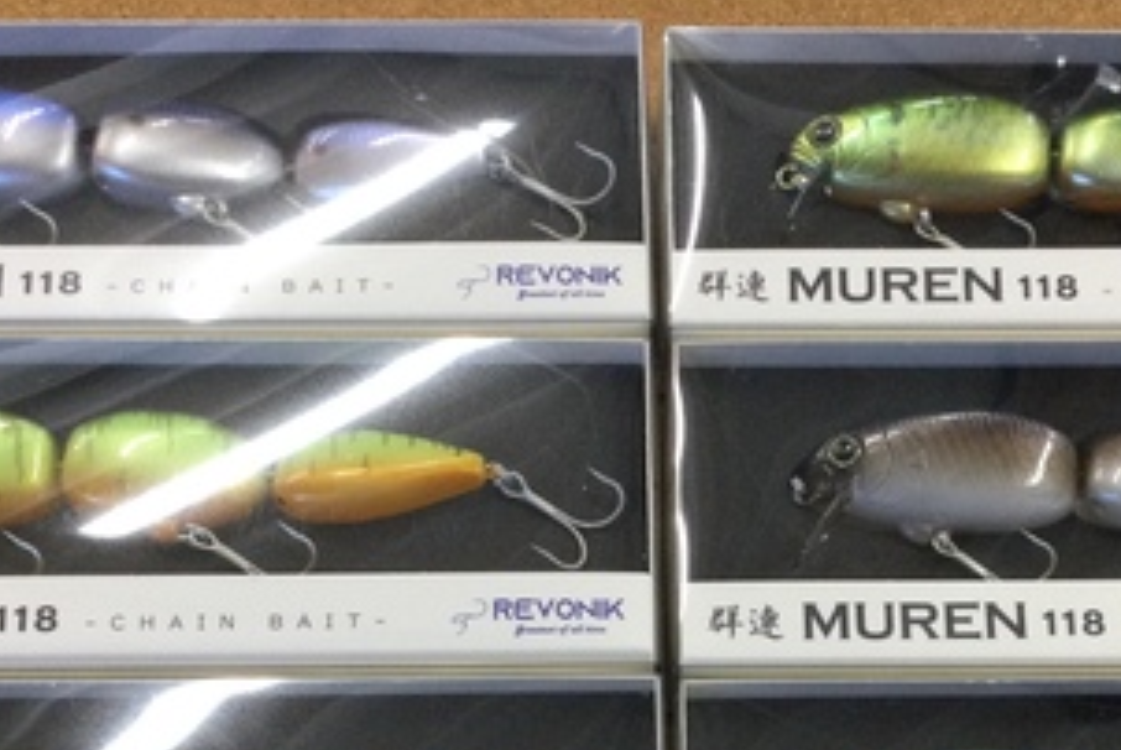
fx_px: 1995
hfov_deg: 31.3
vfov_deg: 20.6
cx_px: 650
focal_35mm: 64
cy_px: 750
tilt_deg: -75.6
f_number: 2.4
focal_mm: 3.3
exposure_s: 1/30
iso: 32
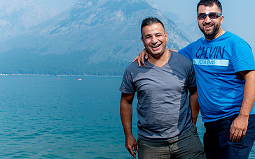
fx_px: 326
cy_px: 78
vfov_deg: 27.4
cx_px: 202
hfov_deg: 41.0
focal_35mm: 47
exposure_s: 1/160
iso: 200
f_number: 16
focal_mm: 24
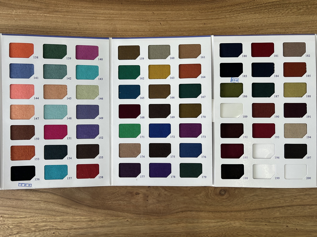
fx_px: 238
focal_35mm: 26
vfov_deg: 53.1
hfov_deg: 67.3
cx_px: 158
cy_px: 118
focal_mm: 5.7
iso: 50
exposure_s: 1/100
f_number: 1.5
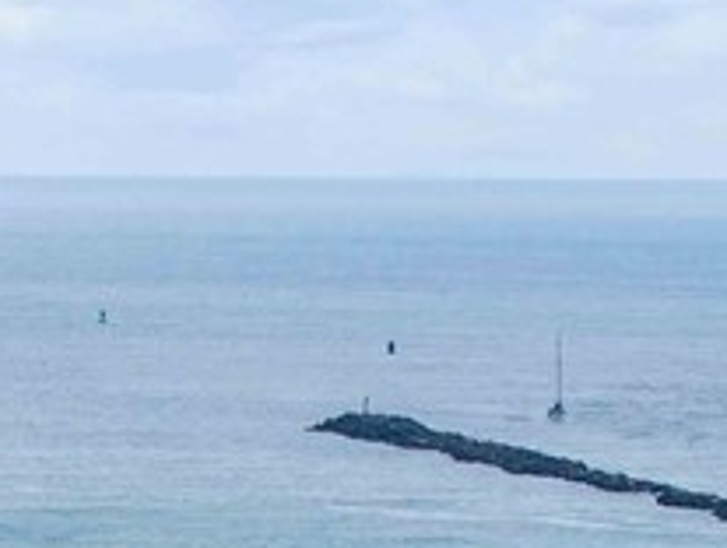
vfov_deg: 2.7
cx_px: -267
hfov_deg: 3.7
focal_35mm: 540
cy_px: 1268
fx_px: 11361
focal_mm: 19.35
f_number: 2.8
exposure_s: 1/80
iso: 140
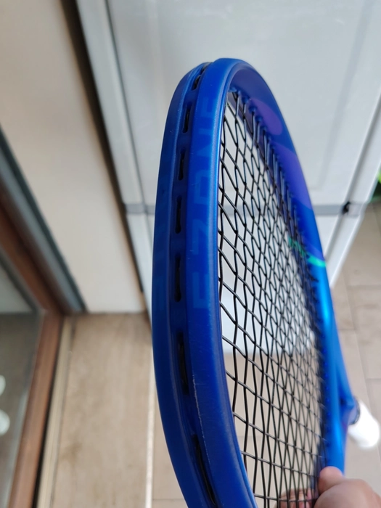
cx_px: 190
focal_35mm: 33
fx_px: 484
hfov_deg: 42.9
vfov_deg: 55.4
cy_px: 254
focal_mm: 5.25
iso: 316
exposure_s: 1/60
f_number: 1.75
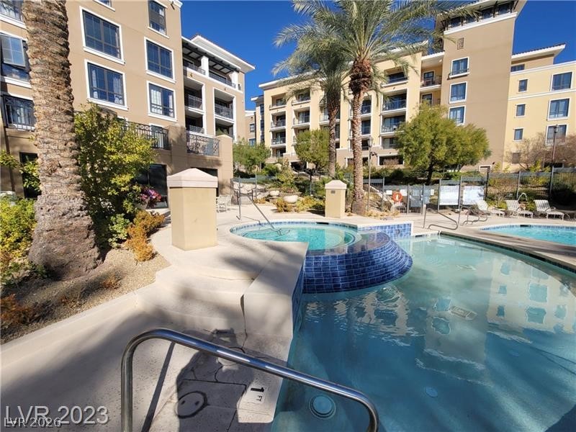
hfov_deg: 106.2
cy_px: 216
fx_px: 216
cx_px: 288
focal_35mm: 13
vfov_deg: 89.9
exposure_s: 1/2204
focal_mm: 2.2
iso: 64
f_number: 2.2
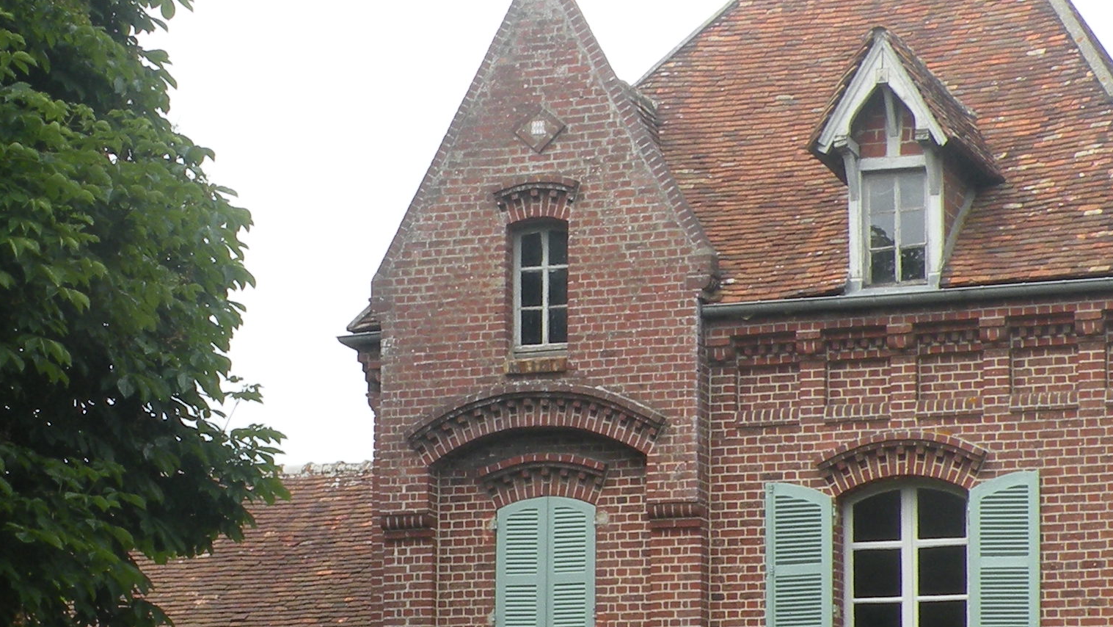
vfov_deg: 11.0
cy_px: 543
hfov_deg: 19.4
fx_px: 3247
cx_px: 465
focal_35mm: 110
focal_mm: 7.4
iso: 64
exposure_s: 1/194
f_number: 5
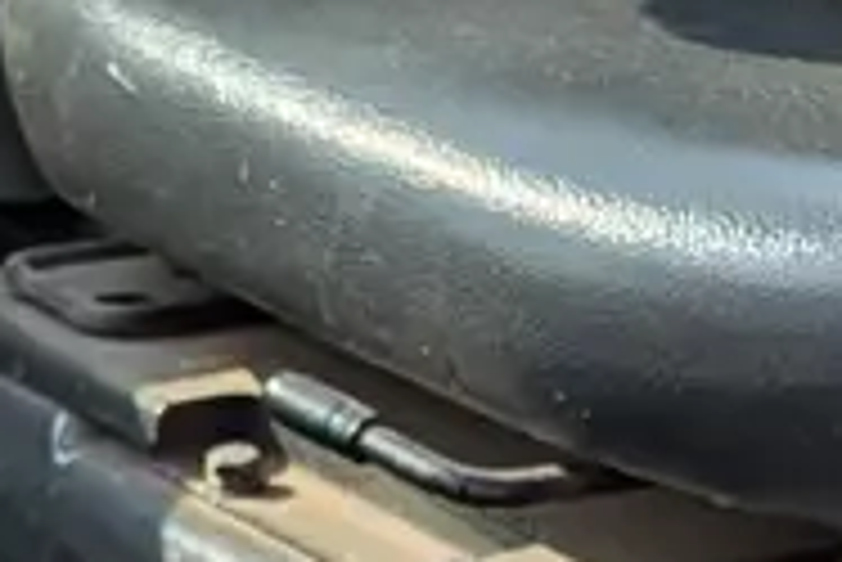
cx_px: 594
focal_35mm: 192
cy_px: 193
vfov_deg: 7.2
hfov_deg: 10.7
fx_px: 4494
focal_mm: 4.53
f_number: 1.7
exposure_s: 1/10753
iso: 29
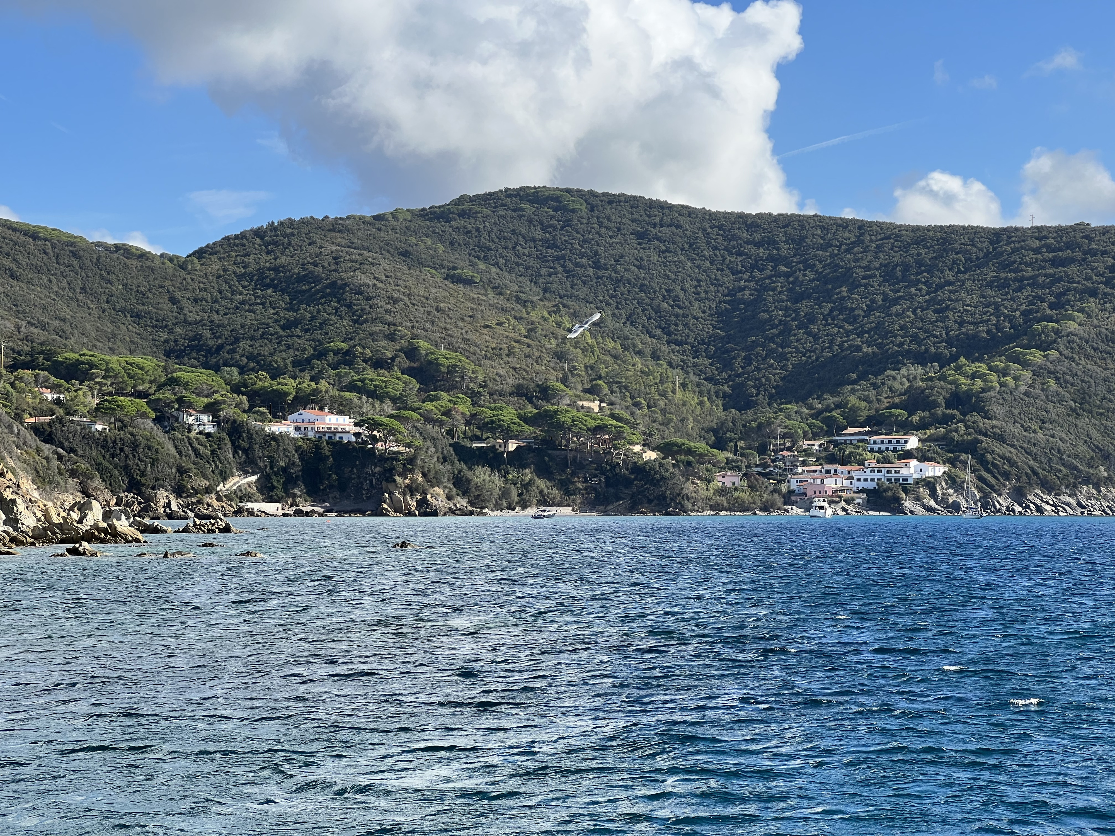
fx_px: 2480
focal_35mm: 77
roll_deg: +0.0
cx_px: 558
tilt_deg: +3.0
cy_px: 418
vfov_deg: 19.1
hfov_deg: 25.3
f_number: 2.8
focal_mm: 9
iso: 32
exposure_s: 1/847
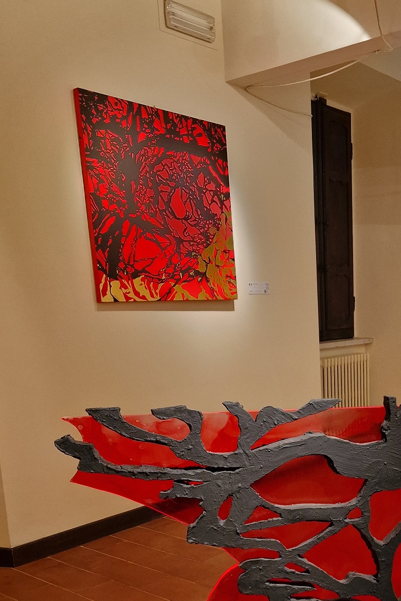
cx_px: 324
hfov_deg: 31.7
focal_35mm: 41
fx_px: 685
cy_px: 436
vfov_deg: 46.1
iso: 500
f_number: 1.8
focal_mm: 6.4
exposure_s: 1/100
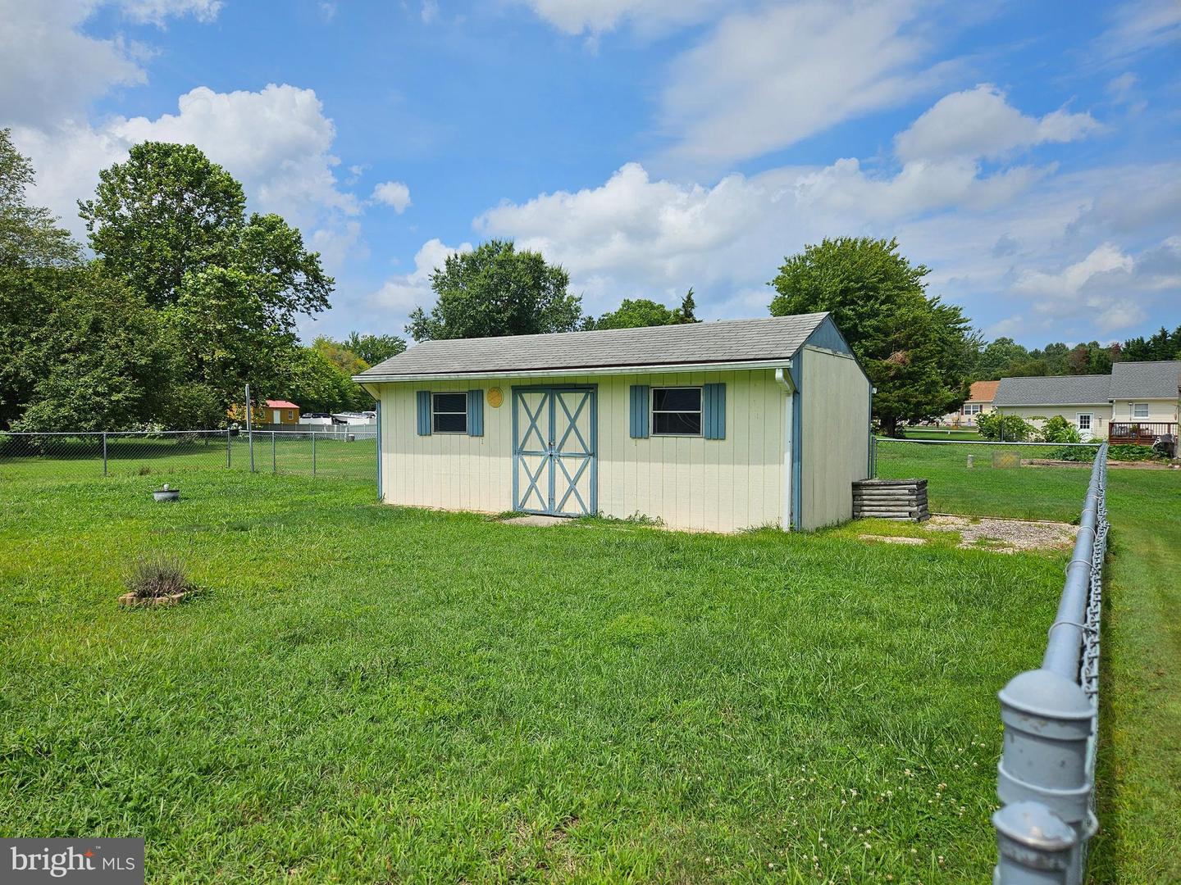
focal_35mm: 23
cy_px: 442
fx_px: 785
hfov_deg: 73.9
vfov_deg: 58.9
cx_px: 590
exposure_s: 1/3882
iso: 25
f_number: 1.8
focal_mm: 5.4
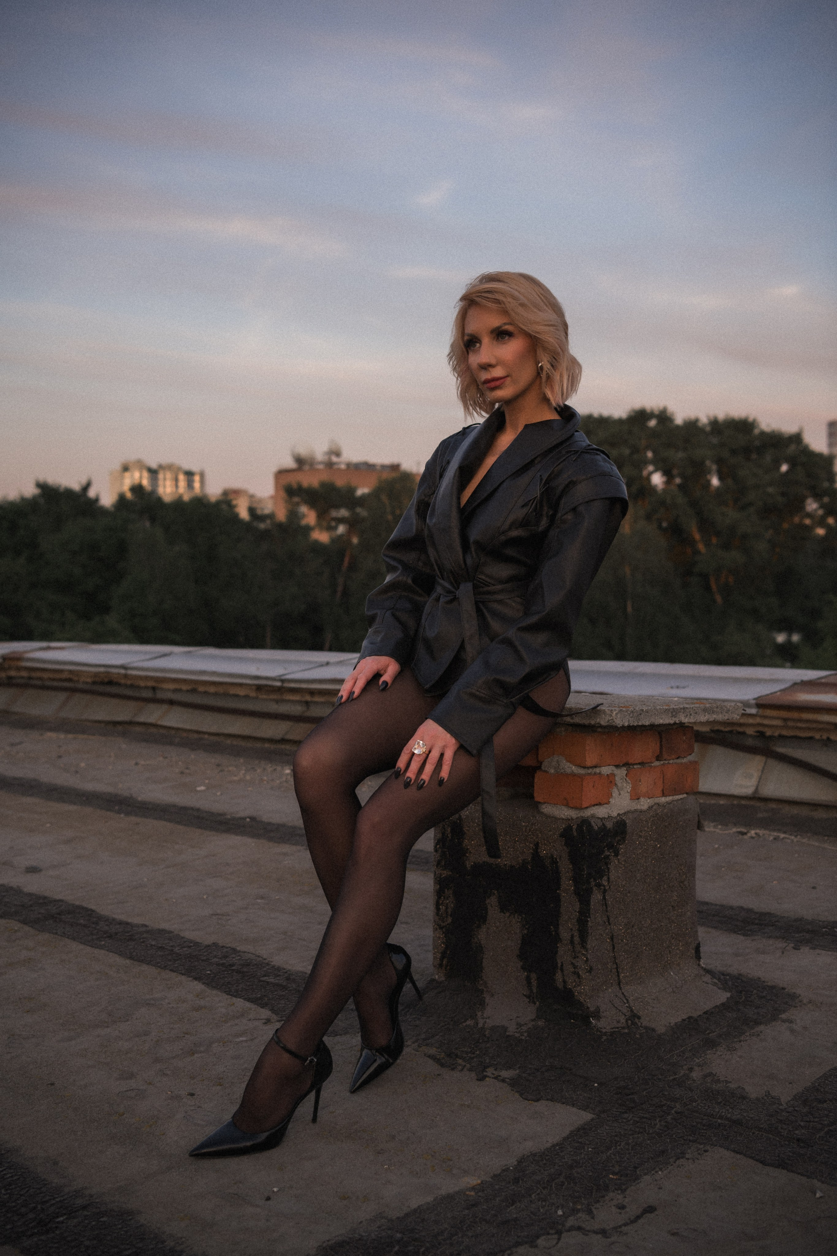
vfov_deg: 46.4
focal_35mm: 42
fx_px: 1465
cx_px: 418
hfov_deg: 31.9
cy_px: 628
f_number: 4
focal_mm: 42
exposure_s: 1/200
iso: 200
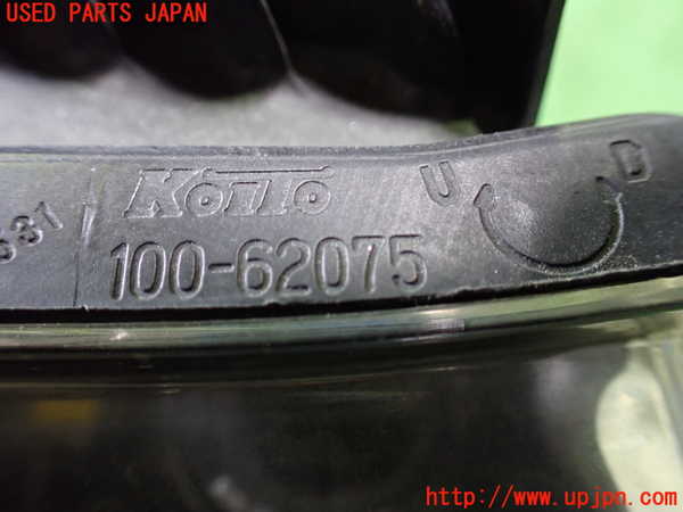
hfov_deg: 60.0
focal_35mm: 30
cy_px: 256
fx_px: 592
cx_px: 342
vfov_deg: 46.8
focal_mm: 5.4
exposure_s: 1/40
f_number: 2.3
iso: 800
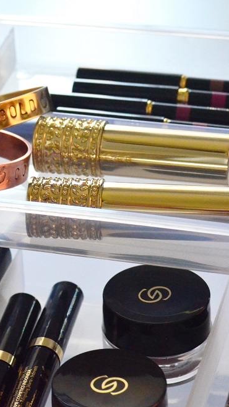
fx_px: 1697
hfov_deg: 7.6
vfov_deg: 13.7
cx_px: -51
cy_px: 204
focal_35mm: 157
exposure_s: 1/100
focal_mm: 66
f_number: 9
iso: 3200
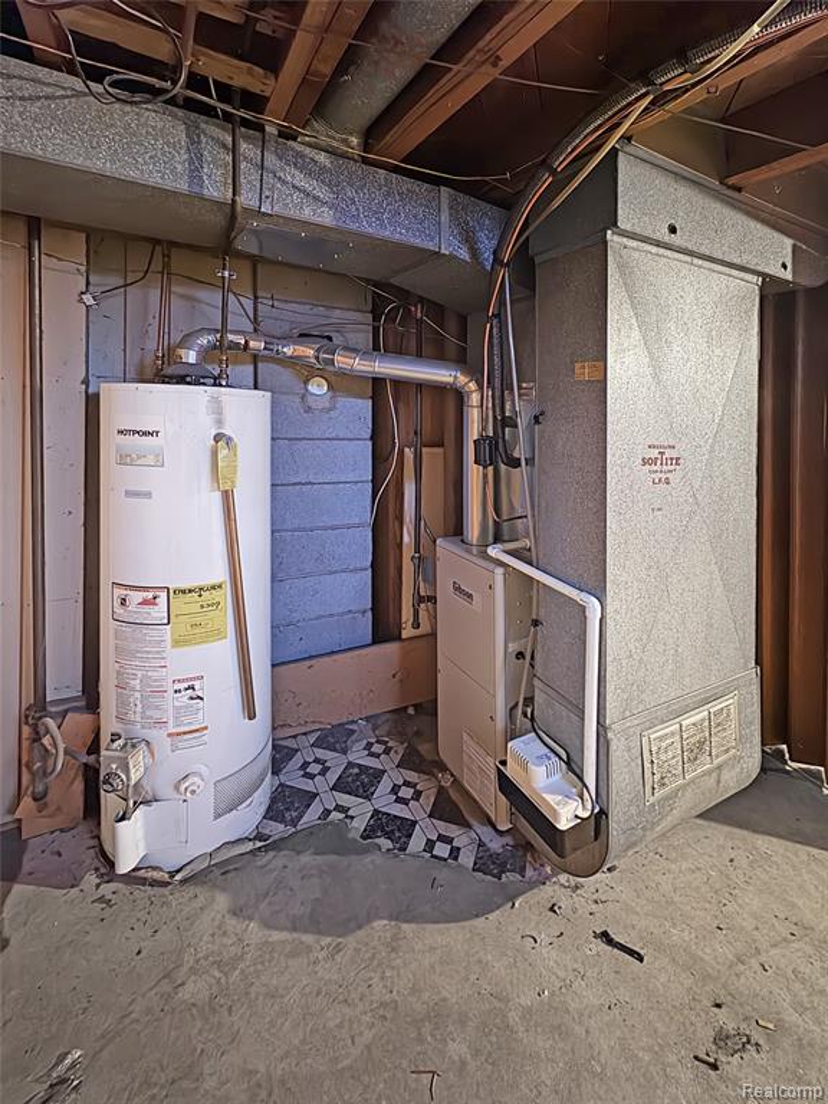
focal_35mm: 14
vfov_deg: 102.1
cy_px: 552
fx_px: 446
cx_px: 414
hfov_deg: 85.7
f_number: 2.2
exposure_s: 1/10
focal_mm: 2.22
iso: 640
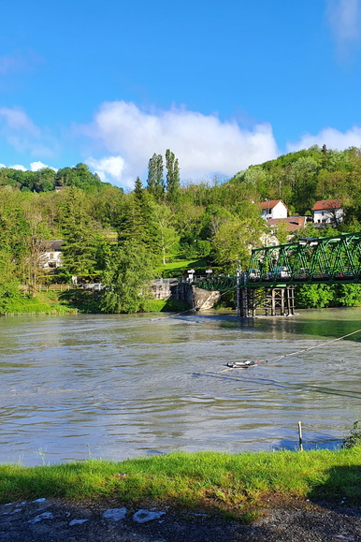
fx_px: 556
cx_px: 201
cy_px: 267
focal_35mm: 37
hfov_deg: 35.9
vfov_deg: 51.9
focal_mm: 4.32
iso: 50
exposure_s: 1/726
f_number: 2.4
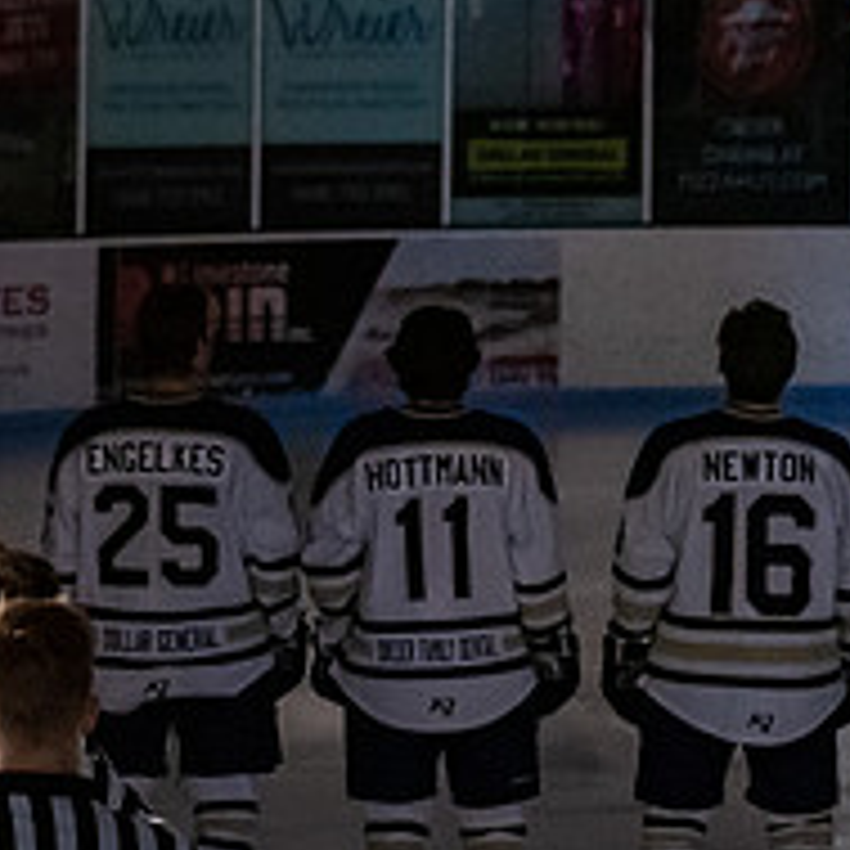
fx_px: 7612
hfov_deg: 6.4
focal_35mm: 274
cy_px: 74
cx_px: 962
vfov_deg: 6.4
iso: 6400
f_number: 2.8
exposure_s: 1/125
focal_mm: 70
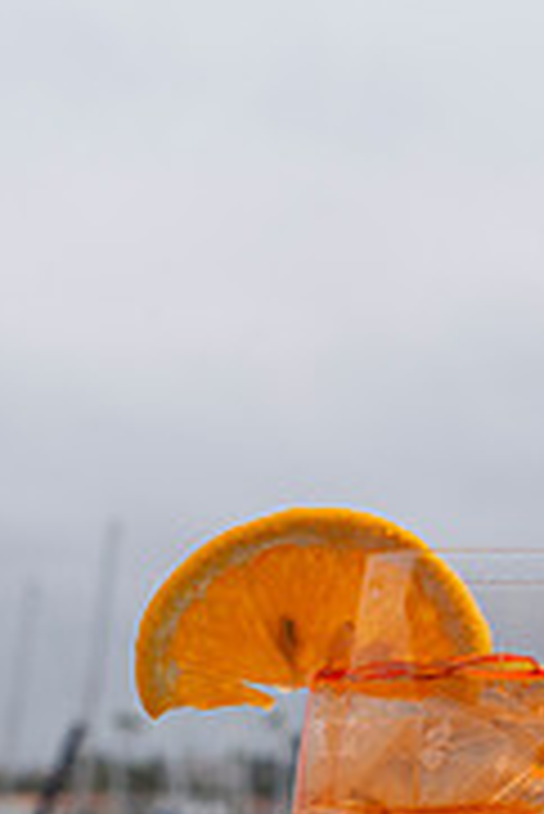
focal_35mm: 124
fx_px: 2805
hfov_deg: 11.0
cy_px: 913
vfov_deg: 16.0
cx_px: 522
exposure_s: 1/250
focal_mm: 50
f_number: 9
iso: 200
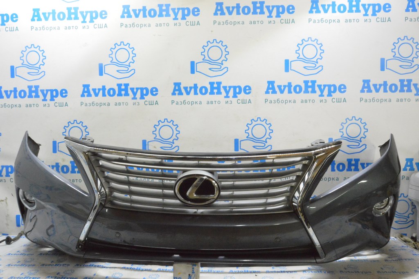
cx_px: 210
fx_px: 384
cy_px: 140
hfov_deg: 57.3
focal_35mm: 33
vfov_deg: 39.9
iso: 6400
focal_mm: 22
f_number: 20
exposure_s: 1/15
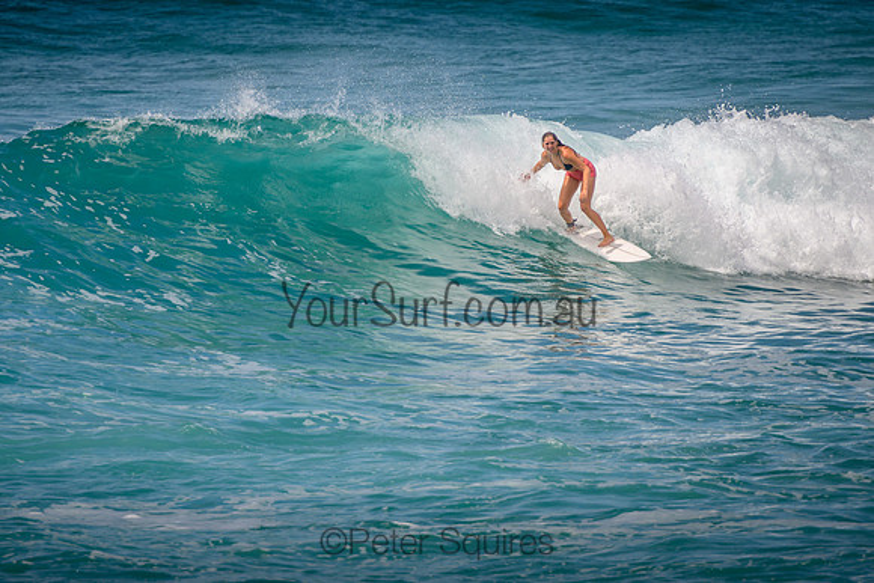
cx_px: 448
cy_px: 221
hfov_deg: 3.8
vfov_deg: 2.5
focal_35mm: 549
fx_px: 13339
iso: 250
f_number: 5.6
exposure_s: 1/2000
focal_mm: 400
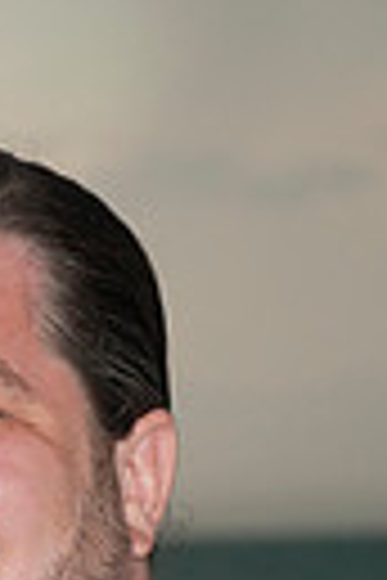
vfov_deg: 4.9
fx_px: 6740
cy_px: 922
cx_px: 2
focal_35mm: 418
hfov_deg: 3.3
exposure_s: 1/200
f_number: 5.6
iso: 400
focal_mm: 80
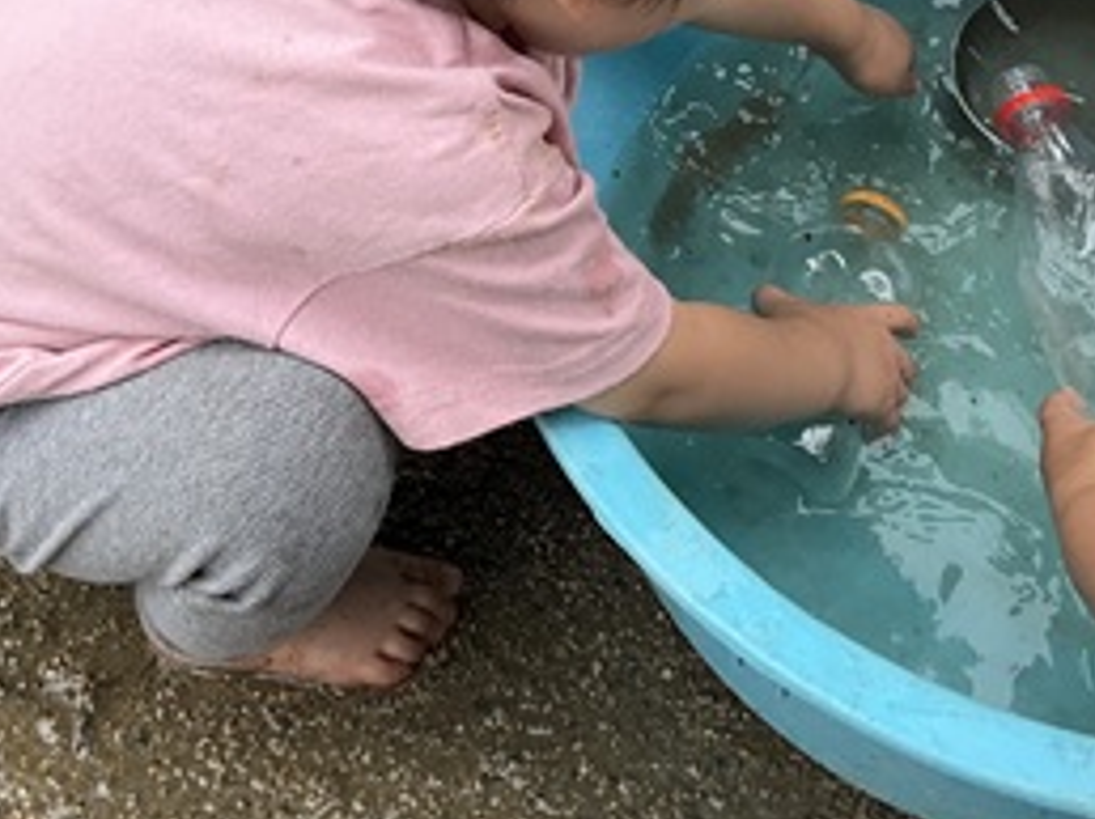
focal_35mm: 68
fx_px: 2149
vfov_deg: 20.6
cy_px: -83
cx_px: 628
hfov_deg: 28.5
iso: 25
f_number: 1.8
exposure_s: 1/482
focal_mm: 3
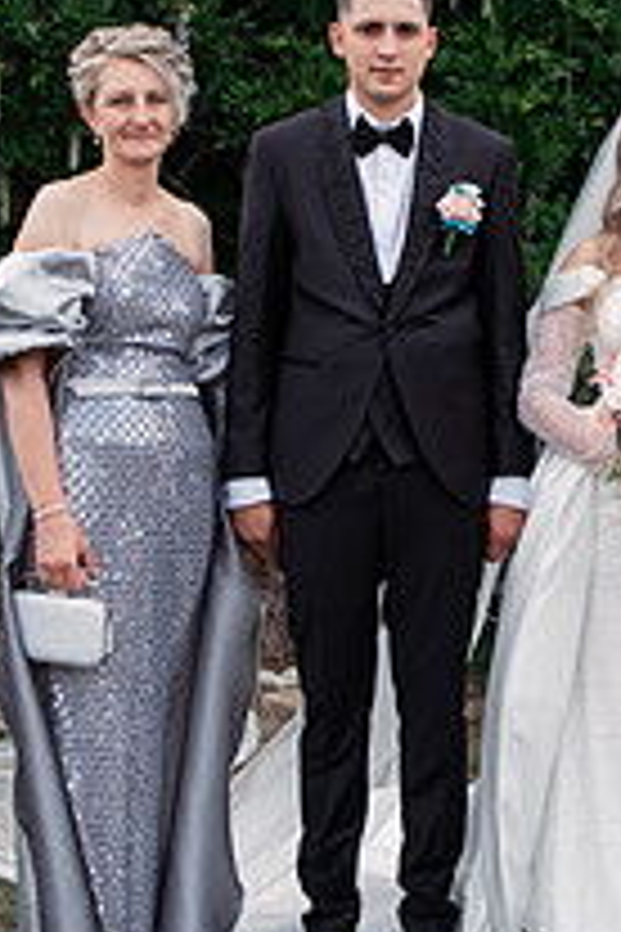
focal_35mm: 76
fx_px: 1966
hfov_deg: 17.7
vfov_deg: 26.6
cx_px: 544
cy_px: 387
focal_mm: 35
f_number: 4
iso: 160
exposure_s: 1/400
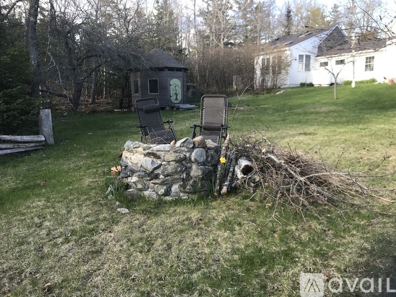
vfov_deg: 49.7
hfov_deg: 63.5
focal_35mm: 28
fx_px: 320
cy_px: 148
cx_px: 198
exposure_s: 1/215
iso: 20
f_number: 1.8
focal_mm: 3.99
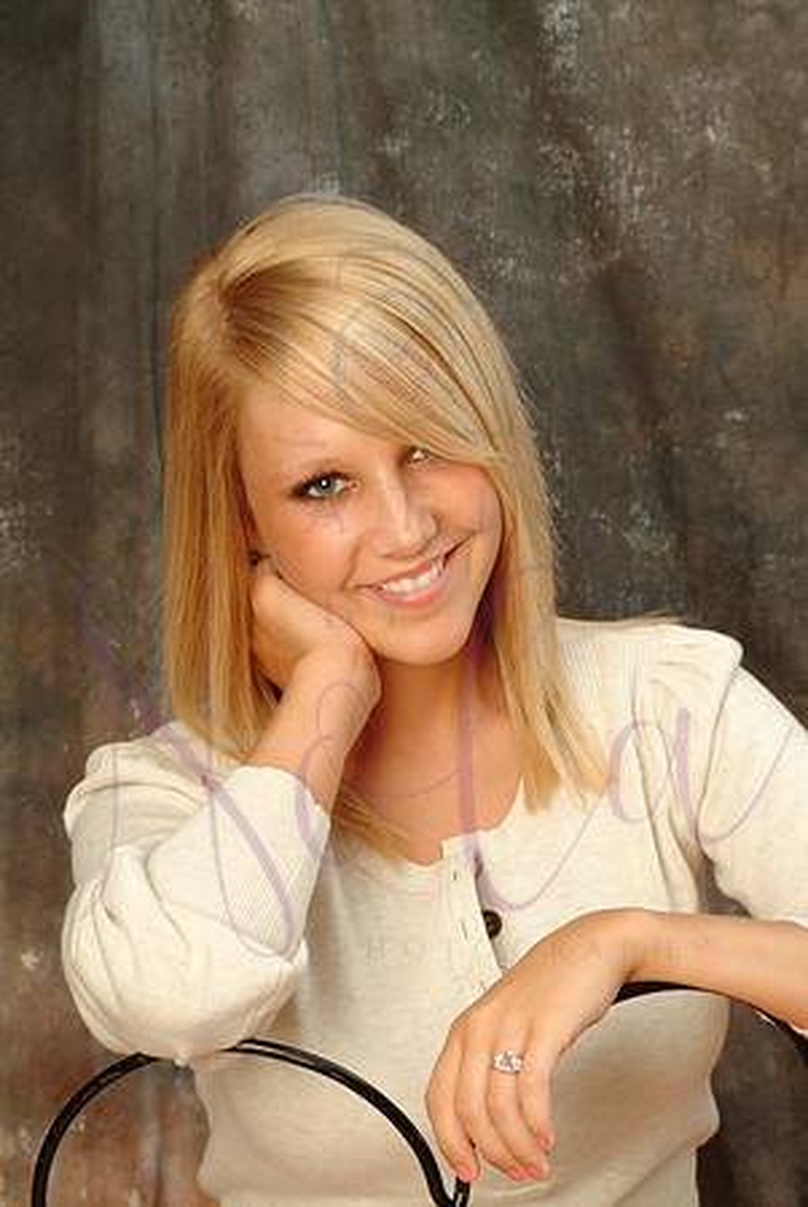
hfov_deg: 10.1
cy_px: 604
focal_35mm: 136
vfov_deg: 15.0
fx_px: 4585
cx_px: 404
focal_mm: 91
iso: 400
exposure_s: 1/125
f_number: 11
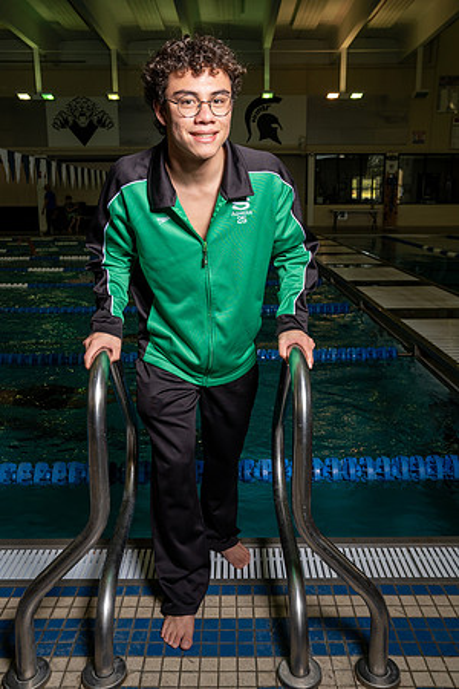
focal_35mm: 32
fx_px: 612
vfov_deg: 58.7
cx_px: 230
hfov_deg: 41.1
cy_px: 344
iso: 800
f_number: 8
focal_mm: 32
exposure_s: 1/250
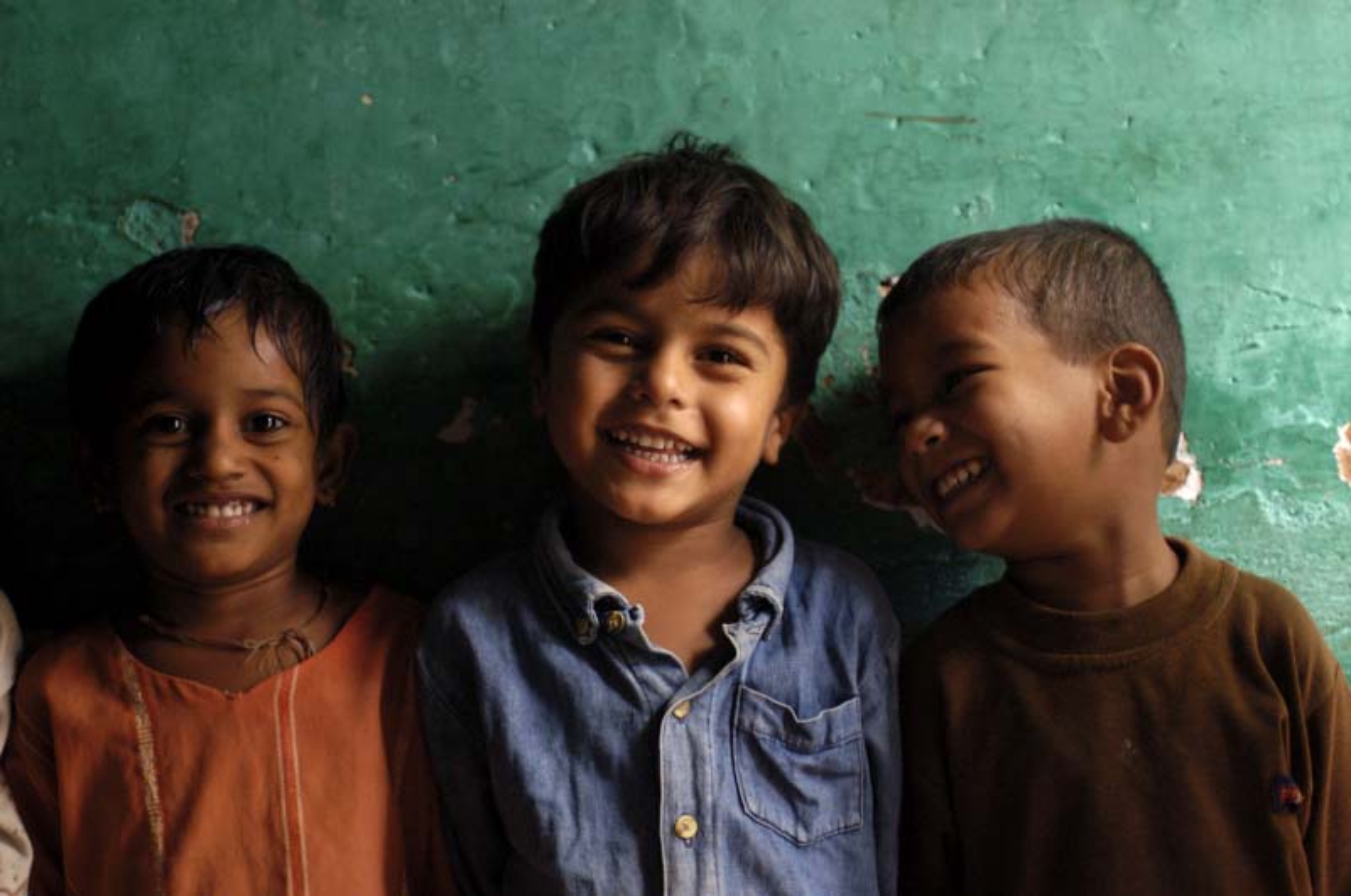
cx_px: 676
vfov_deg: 17.4
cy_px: 448
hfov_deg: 26.0
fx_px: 2923
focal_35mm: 78
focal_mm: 52
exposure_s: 1/125
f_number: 2.8
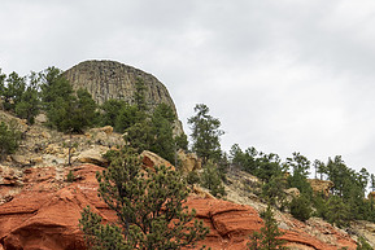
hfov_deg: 23.5
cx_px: 32
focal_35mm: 84
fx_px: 875
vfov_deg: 16.0
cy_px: 232
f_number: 6.3
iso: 560
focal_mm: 38
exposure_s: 1/640
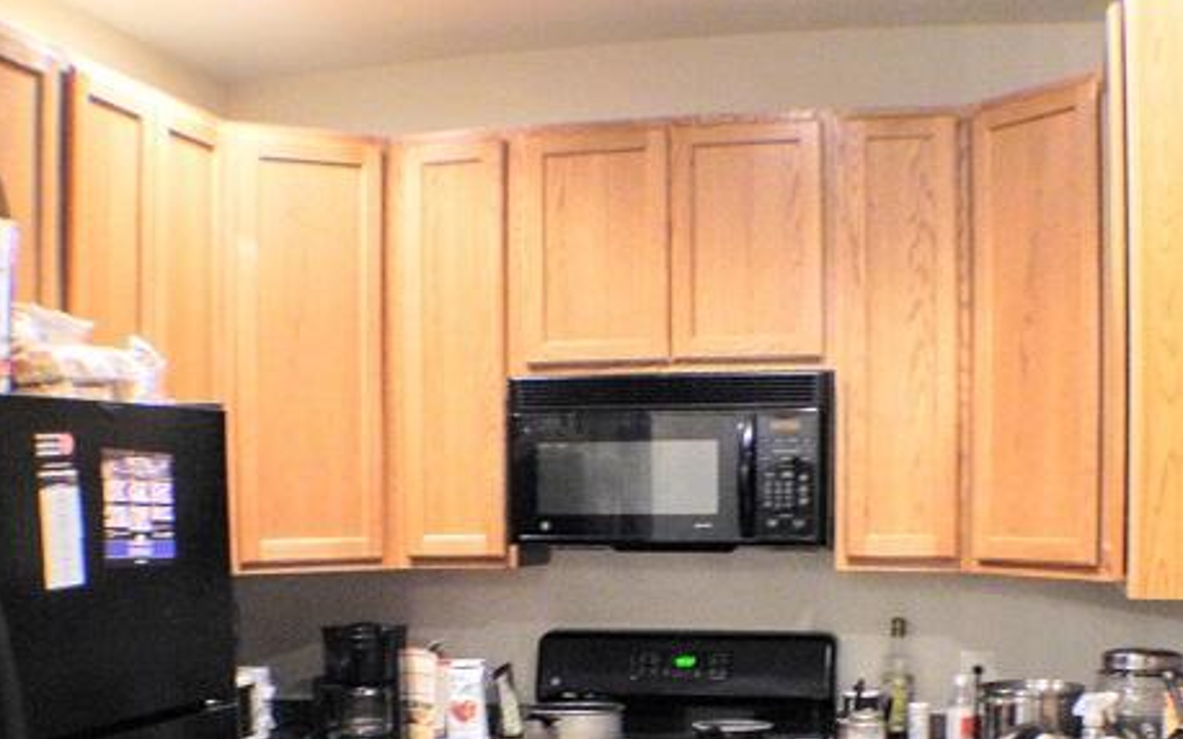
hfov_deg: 35.7
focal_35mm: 57
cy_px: 708
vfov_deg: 22.0
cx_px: 651
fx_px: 1837
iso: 400
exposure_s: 1/16.6
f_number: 2.8
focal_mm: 6
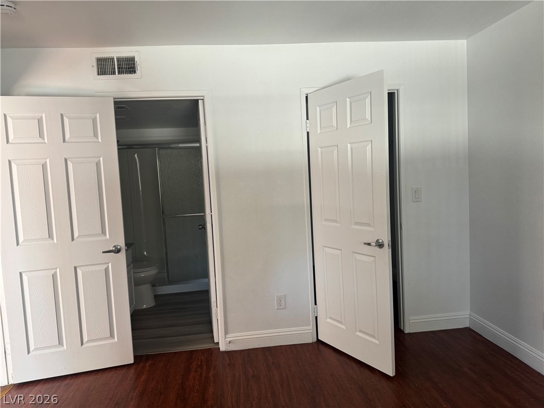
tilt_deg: -6.0
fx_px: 377
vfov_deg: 56.8
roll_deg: +2.6
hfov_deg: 71.6
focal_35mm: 24
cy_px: 204
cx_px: 272
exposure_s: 1/121
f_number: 1.78
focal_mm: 6.76
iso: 200
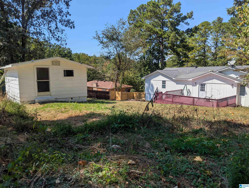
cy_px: 94
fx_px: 173
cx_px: 124
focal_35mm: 24
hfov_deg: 71.5
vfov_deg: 56.9
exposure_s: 1/2137
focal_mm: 6.81
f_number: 1.85
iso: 43
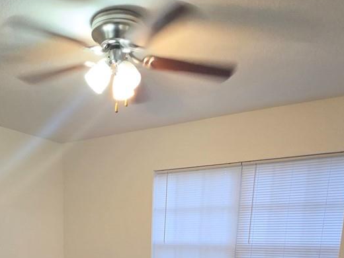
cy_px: 355
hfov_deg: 46.1
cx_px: 115
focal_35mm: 40
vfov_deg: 28.0
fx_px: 398
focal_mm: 2.2
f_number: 1.9
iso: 320
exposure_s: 1/60
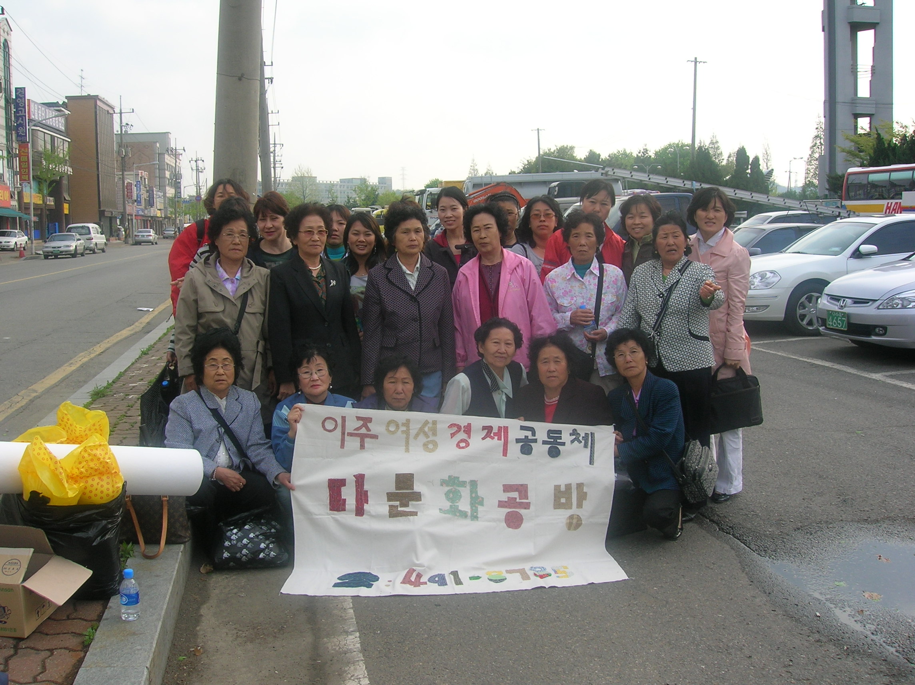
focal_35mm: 34
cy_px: 342
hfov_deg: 54.0
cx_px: 458
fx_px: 898
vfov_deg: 41.7
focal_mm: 5.7
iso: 50
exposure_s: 1/179
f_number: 4.9
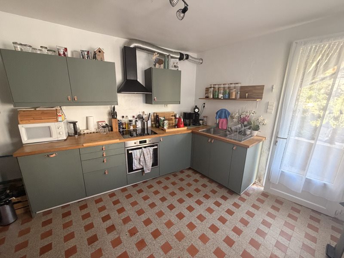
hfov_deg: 102.1
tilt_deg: -14.1
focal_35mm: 14
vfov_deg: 85.7
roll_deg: -0.6
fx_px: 139
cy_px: 129
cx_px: 172
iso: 400
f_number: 2.2
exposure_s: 1/60
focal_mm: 2.22
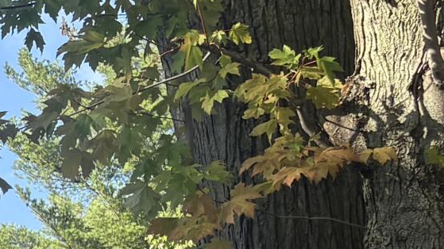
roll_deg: -1.6
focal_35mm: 152
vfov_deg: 7.8
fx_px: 1789
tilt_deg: +10.3
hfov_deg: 11.7
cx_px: -599
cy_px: 418
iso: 50
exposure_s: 1/1175
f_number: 1.6
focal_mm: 5.96
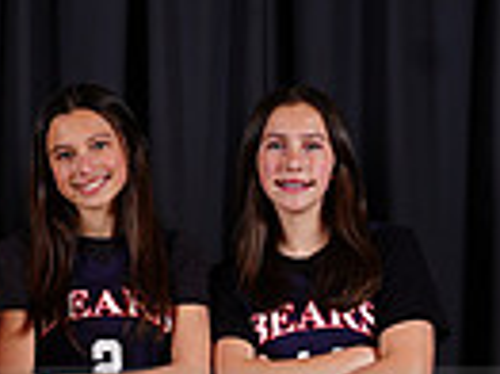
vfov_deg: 4.9
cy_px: 418
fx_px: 4315
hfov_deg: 6.6
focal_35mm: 299
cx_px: -53
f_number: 5.6
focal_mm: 70
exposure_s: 1/250
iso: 200
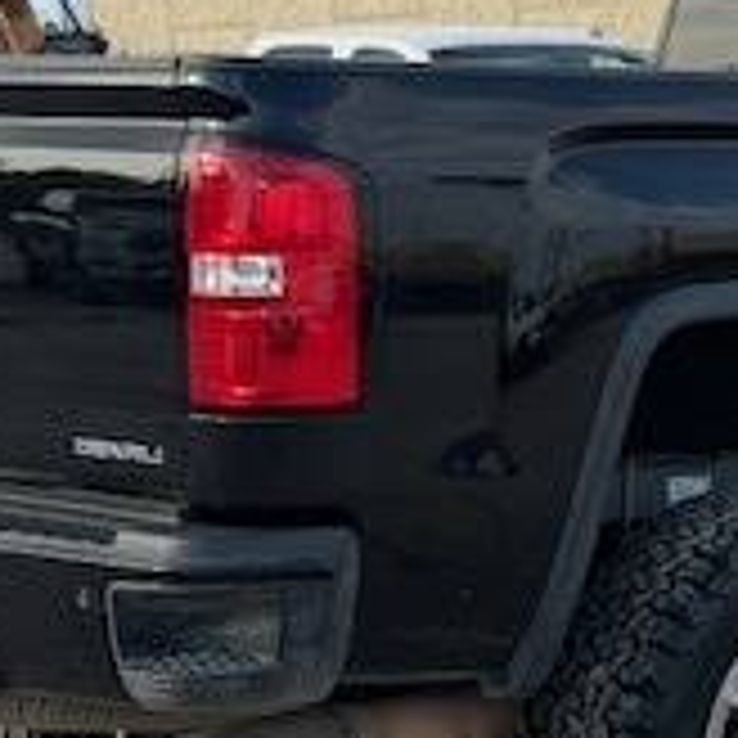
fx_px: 4004
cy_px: 302
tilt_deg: -3.3
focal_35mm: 166
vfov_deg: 10.5
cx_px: 981
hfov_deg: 10.3
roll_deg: +2.5
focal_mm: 6.76
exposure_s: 1/1484
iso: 64
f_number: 1.78
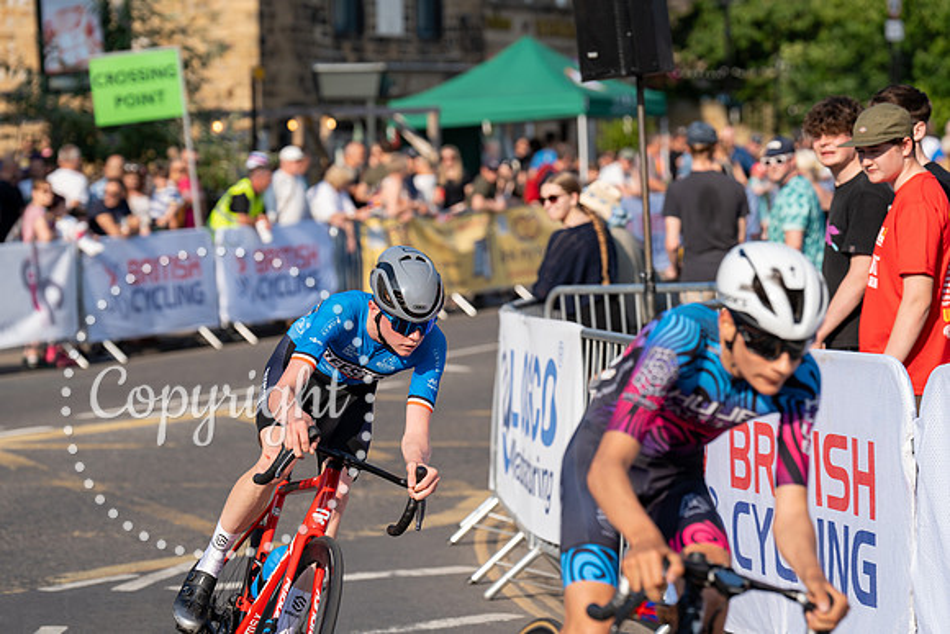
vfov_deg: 10.9
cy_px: 317
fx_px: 3326
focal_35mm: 126
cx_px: 475
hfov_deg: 16.3
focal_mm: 126
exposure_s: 1/1000
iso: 160
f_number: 4
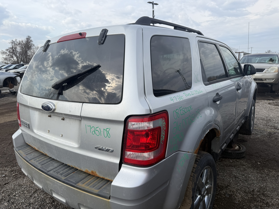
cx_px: 140
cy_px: 104
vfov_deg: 56.8
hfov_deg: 71.6
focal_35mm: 24
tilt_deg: -10.5
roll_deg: +1.7
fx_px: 193
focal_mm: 6.76
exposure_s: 1/3584
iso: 80
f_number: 1.78
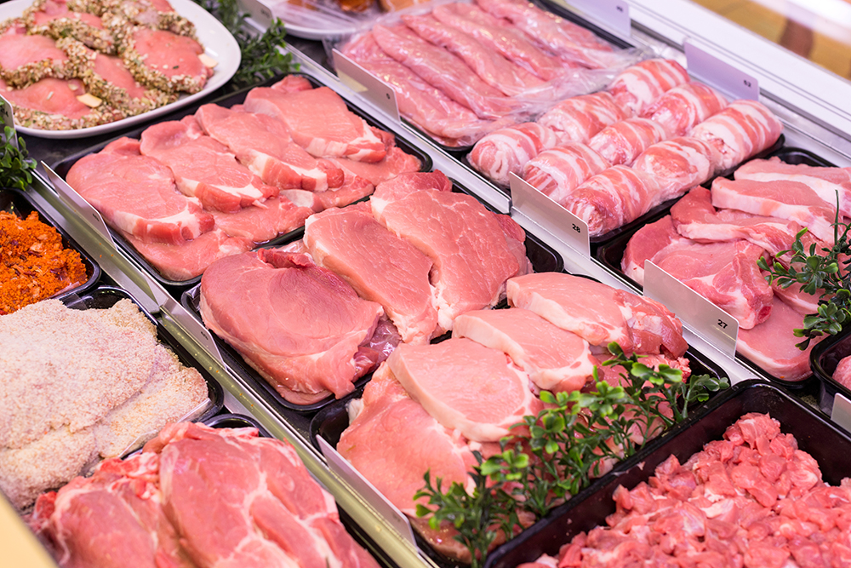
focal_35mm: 50
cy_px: 284
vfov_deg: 27.0
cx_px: 426
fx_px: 1182
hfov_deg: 39.6
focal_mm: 50
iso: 560
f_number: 5.6
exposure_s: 1/90
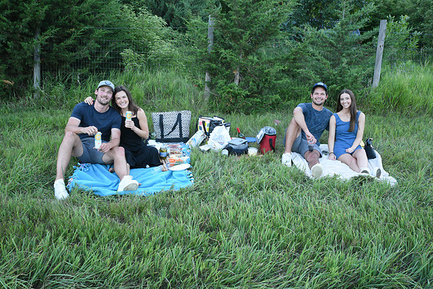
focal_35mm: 31
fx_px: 373
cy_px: 144
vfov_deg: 42.3
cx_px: 216
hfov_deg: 60.3
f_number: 22
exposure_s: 1/100
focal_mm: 31
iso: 8000
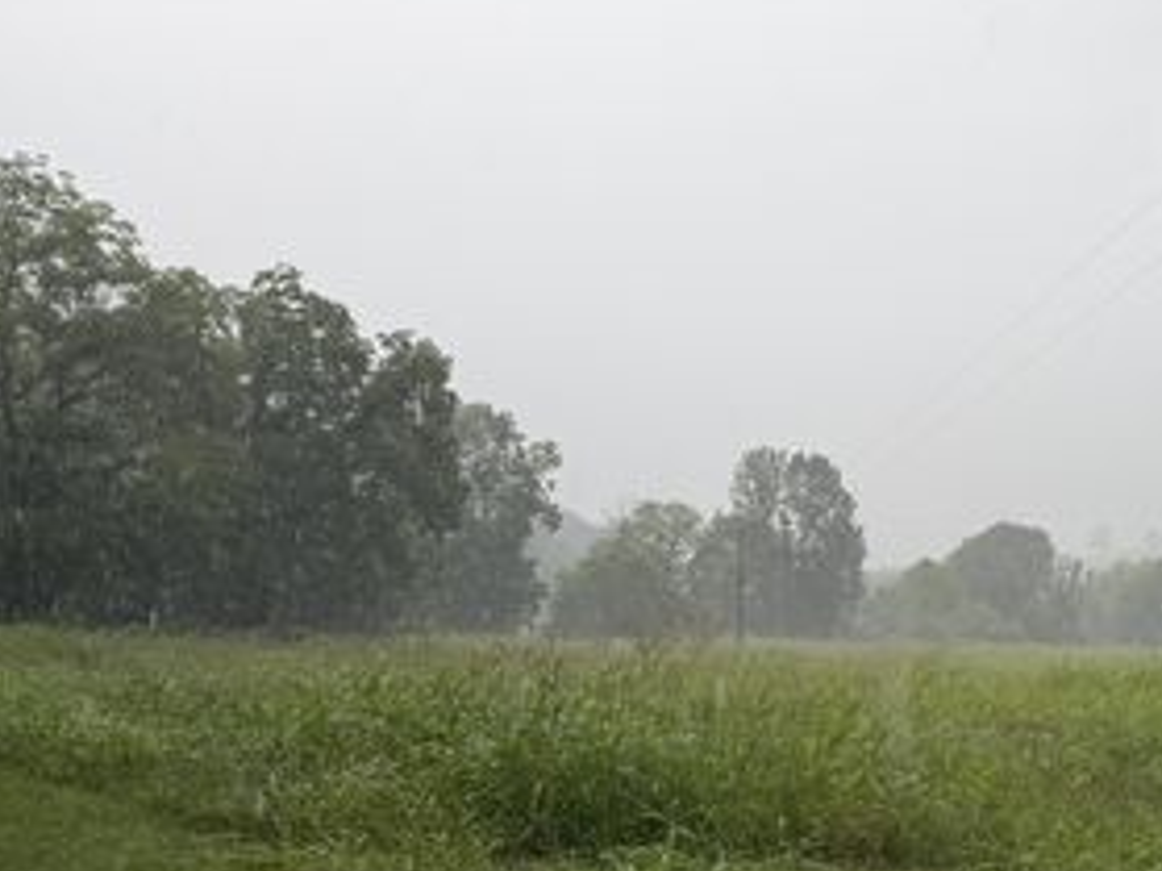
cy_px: 652
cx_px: 970
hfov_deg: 41.5
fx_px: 1443
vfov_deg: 32.9
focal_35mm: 43
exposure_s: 1/715
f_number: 1.78
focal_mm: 6.76
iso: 80
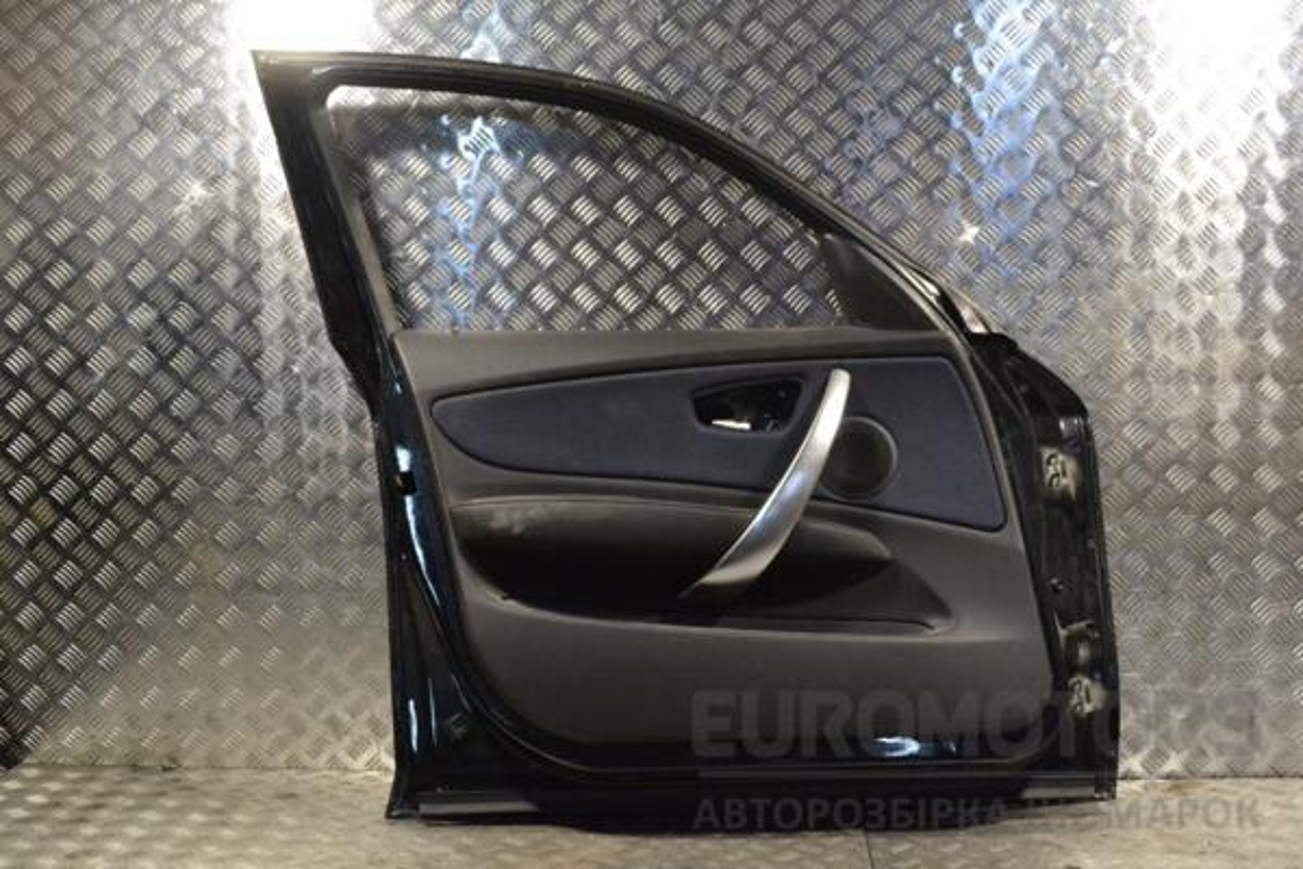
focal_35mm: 44
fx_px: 1574
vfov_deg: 30.8
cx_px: 652
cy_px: 434
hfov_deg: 45.0
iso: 3200
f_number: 9
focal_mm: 29
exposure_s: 1/320
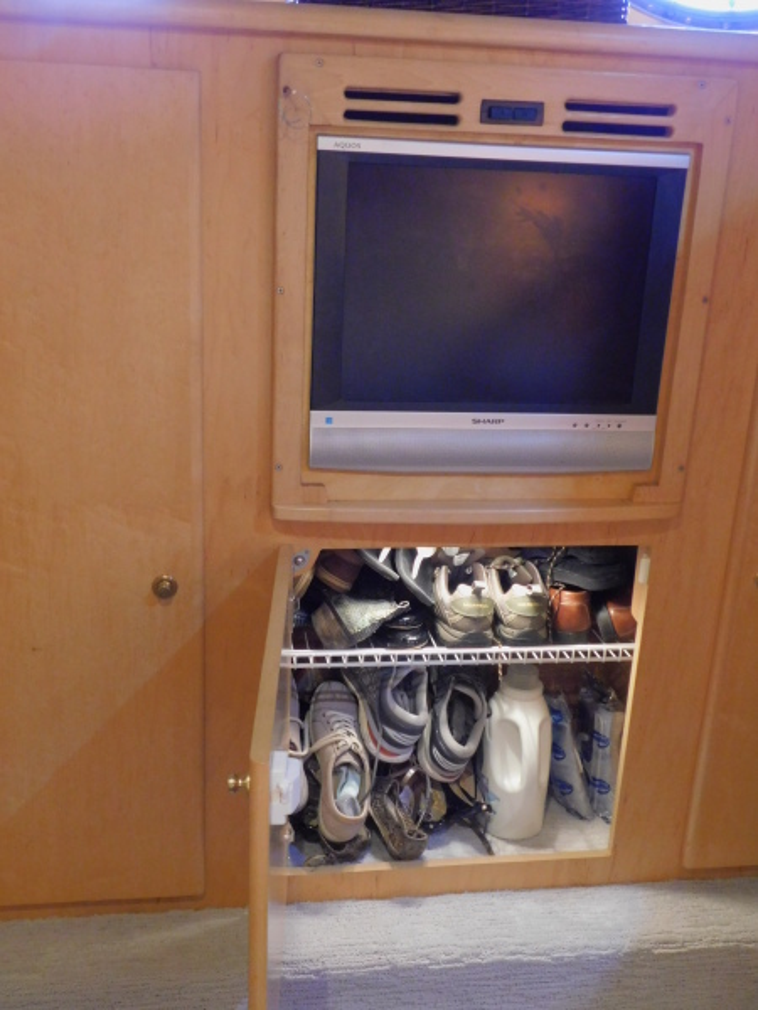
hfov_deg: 39.7
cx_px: 379
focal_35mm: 36
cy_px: 505
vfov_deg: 51.4
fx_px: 1051
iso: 640
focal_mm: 6.3
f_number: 3.5
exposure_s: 1/8
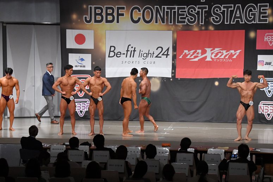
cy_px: 91
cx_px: 136
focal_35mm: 87
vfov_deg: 15.7
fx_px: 659
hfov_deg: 23.4
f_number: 5.6
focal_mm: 58
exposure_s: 1/400
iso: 6400
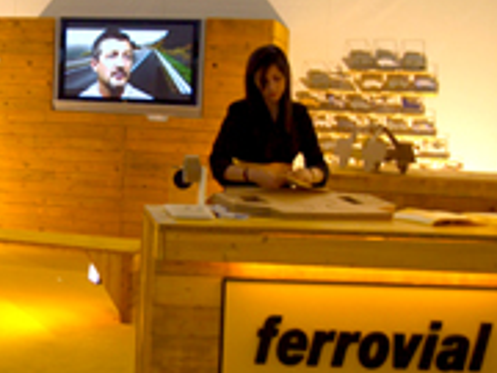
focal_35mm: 74
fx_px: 1062
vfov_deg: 19.8
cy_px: 124
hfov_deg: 25.5
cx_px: 52
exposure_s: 1/10
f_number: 4.8
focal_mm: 33
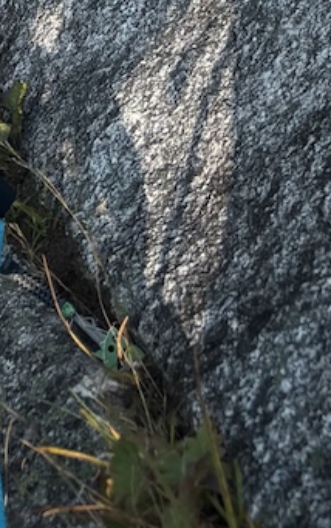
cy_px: -343
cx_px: -164
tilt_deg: -71.5
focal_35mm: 116
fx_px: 1673
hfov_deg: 10.9
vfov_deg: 15.9
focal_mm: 5.96
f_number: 1.6
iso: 50
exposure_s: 1/2151
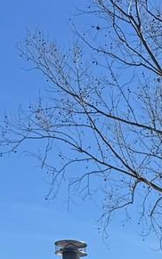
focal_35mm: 140
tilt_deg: -0.8
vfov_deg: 13.2
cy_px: 488
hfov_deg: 8.1
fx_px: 988
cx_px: 482
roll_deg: +1.0
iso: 80
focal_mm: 6.76
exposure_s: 1/4310
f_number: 1.78
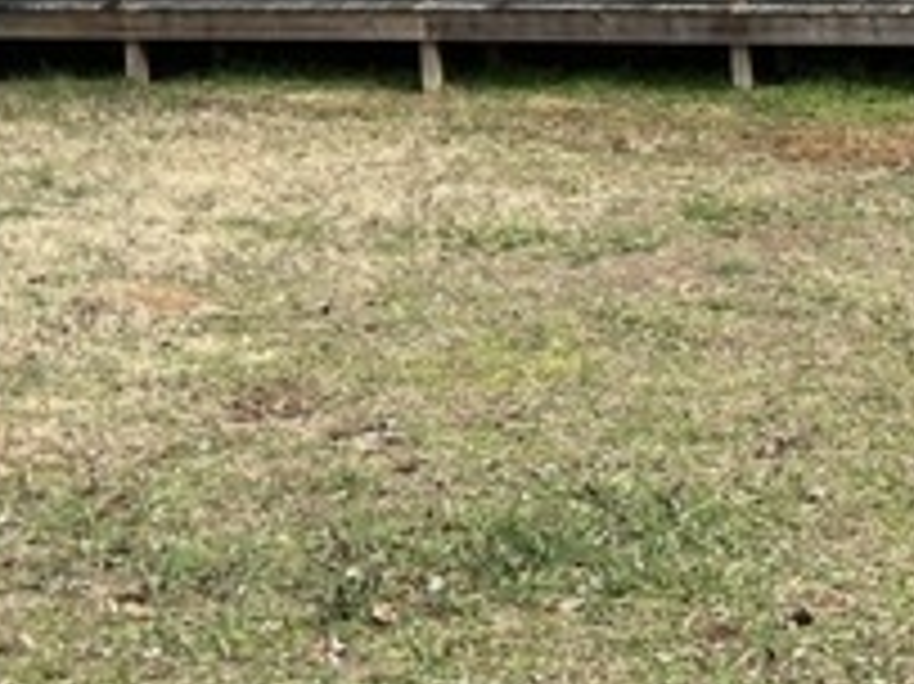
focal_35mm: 82
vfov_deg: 17.7
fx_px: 2164
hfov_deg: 23.3
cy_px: 50
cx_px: 797
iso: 50
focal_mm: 5.1
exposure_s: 1/1036
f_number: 1.6
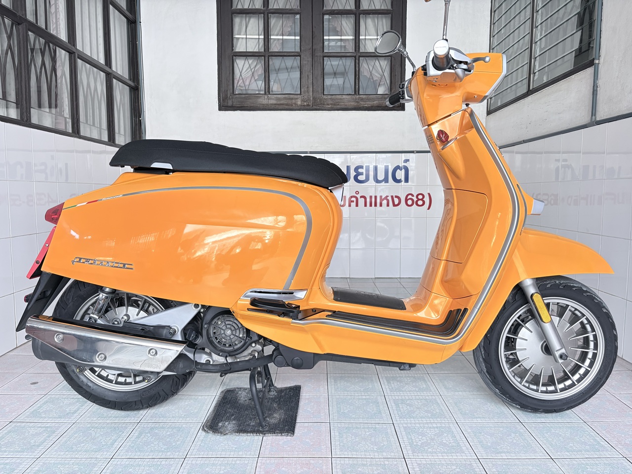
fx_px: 475
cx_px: 316
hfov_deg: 67.3
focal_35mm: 26
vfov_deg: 53.1
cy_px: 237
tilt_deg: -5.7
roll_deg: +0.6
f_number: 1.6
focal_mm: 5.96
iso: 125
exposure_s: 1/88
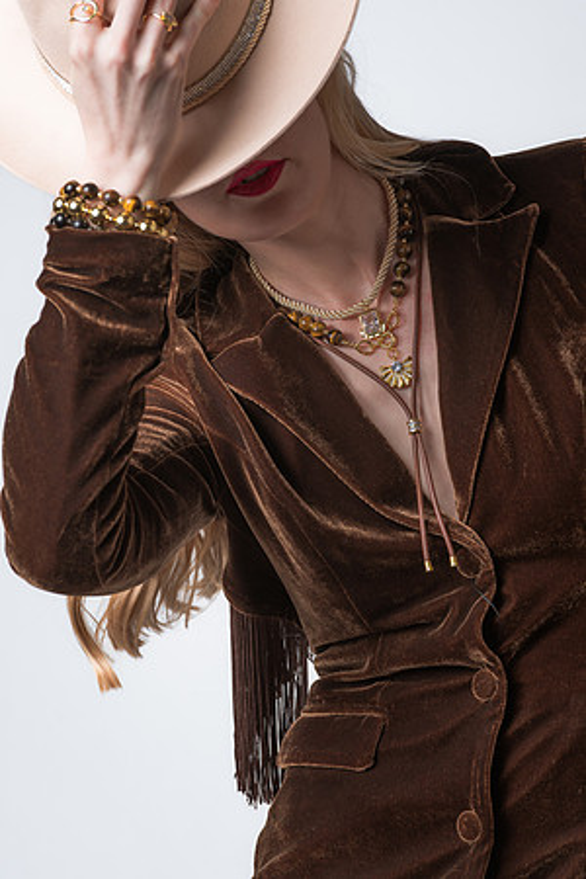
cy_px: 440
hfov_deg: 6.9
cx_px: 293
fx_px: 4883
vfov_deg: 10.3
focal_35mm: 200
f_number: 8
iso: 400
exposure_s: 1/250
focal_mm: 200
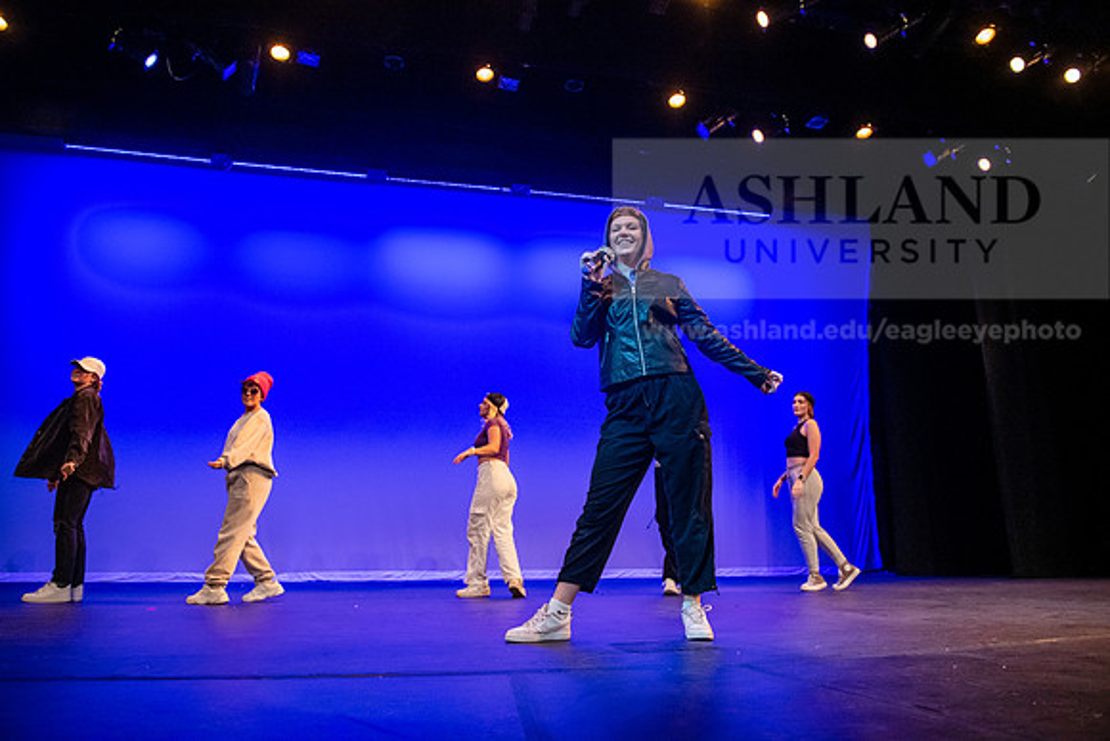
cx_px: 555
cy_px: 370
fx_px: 833
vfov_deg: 48.0
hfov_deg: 67.4
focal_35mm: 27
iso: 4000
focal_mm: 27
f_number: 3.5
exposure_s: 1/320
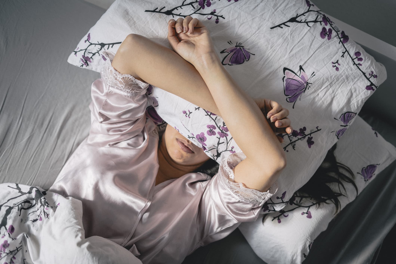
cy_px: 132
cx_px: 198
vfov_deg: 27.0
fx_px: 550
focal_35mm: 50
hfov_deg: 39.6
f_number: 2.2
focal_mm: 50
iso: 320
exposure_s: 1/160
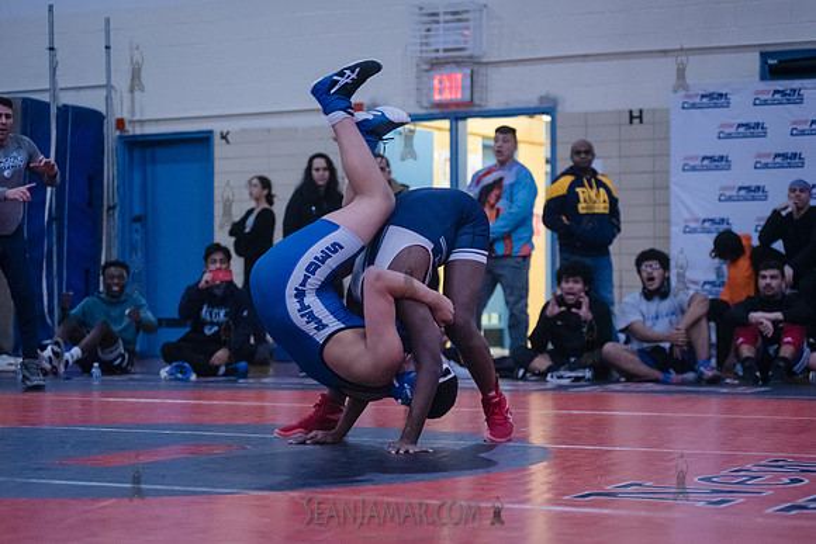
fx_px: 1875
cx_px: 408
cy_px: 272
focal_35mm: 83
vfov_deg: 16.5
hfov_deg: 24.6
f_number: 3.2
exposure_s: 1/400
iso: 8000
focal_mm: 80
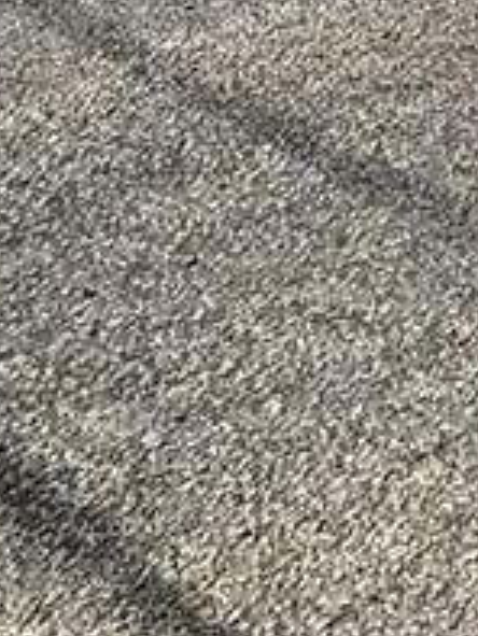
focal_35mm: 109
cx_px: 1088
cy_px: -520
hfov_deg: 11.6
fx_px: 2005
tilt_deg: -5.5
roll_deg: +1.8
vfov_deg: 15.4
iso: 50
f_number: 2.2
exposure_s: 1/2674
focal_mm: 2.22
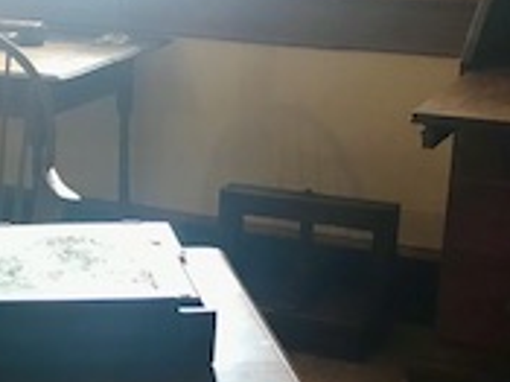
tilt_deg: -21.6
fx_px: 1413
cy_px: 335
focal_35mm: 96
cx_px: -38
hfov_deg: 19.7
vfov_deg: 15.2
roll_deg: +1.2
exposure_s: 1/15
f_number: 1.8
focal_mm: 3.99
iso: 64
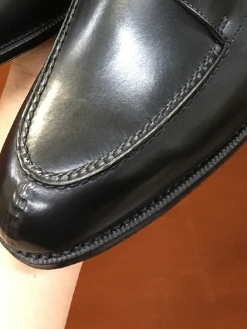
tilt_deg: -30.2
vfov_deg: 25.2
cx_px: 113
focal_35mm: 71
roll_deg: +0.6
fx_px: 675
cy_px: -45
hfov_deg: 20.7
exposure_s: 1/30
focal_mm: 4.15
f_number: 2.2
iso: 200
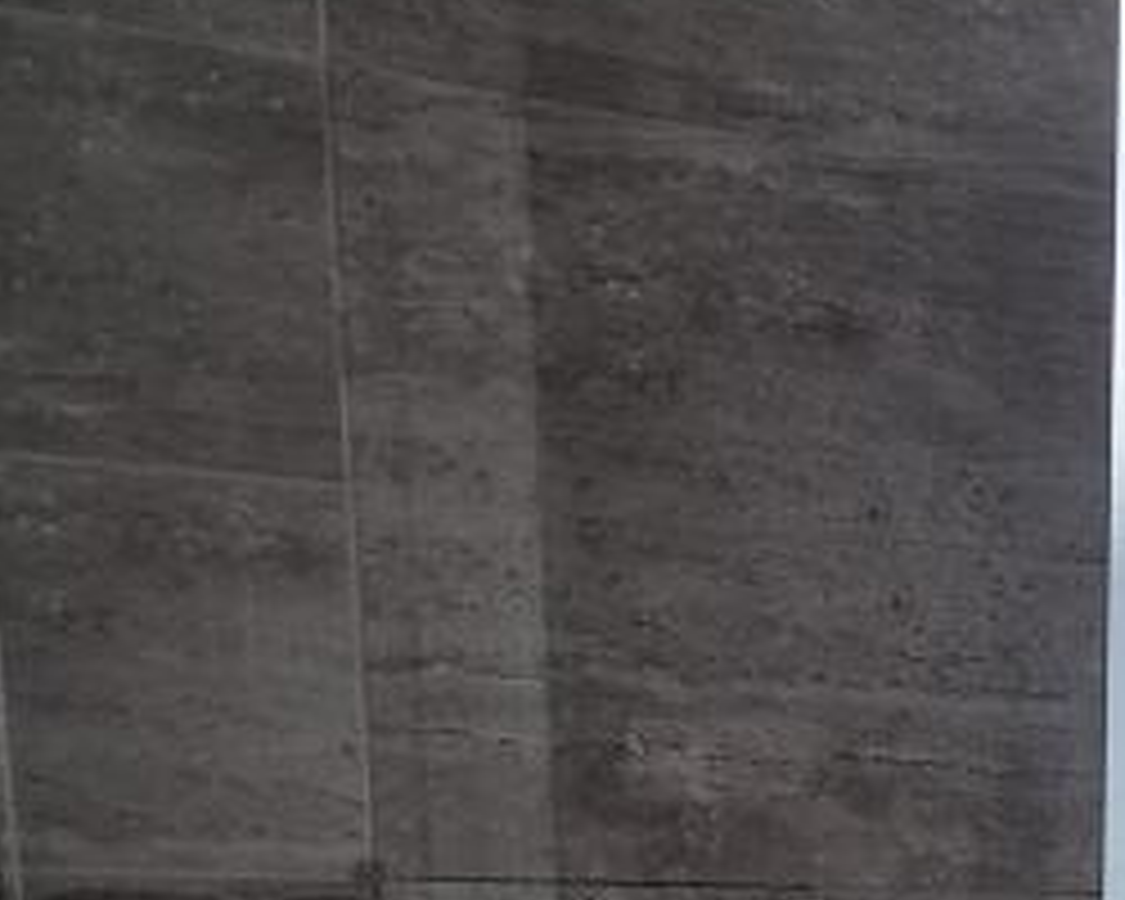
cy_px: 1161
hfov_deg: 30.4
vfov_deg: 25.3
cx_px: 1364
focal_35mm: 52
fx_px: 1731
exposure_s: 1/491
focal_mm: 1.74
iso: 40
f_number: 2.2
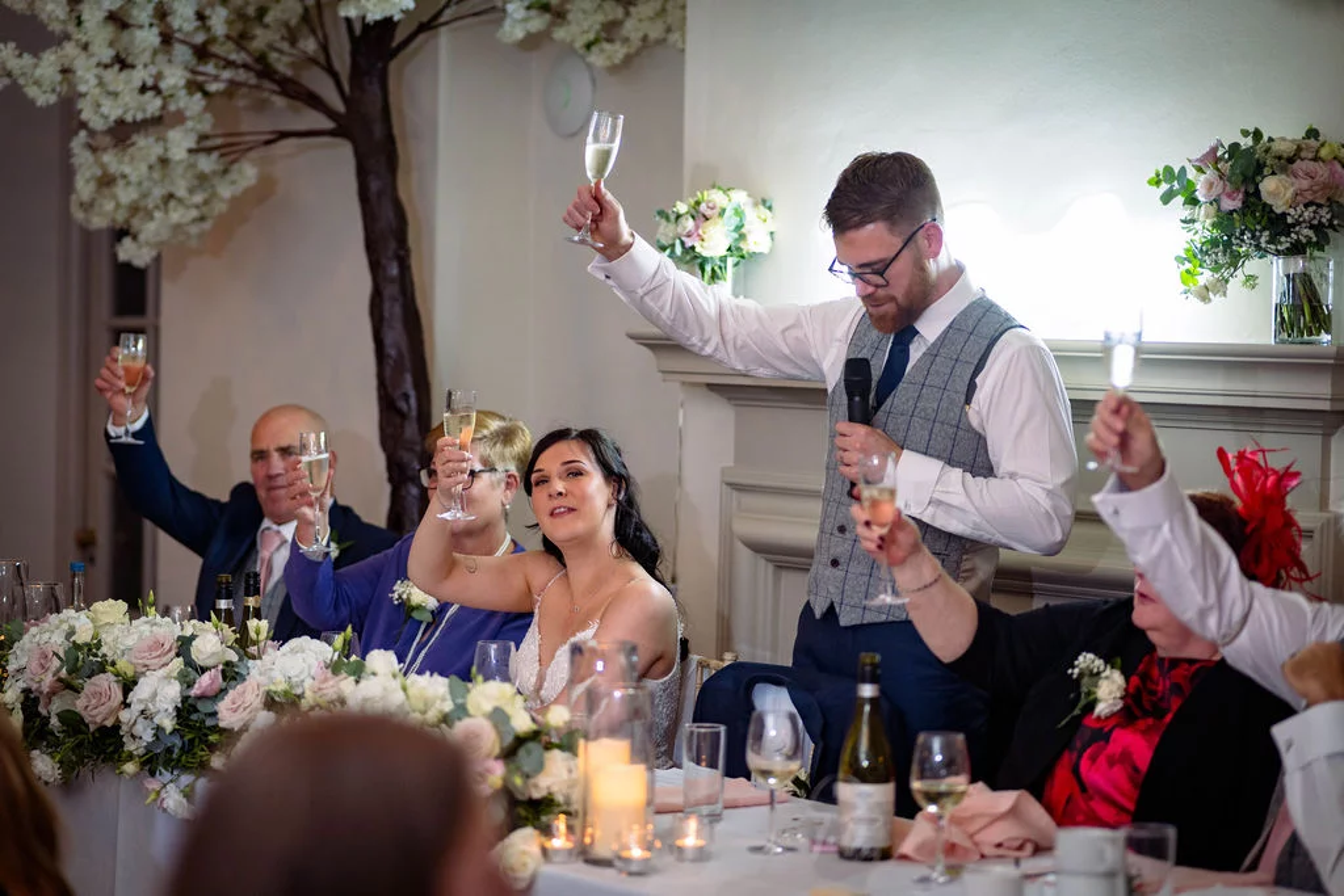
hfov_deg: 23.9
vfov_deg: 16.1
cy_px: 448
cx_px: 672
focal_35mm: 85
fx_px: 3174
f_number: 1.8
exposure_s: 1/200
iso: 1000
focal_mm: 85
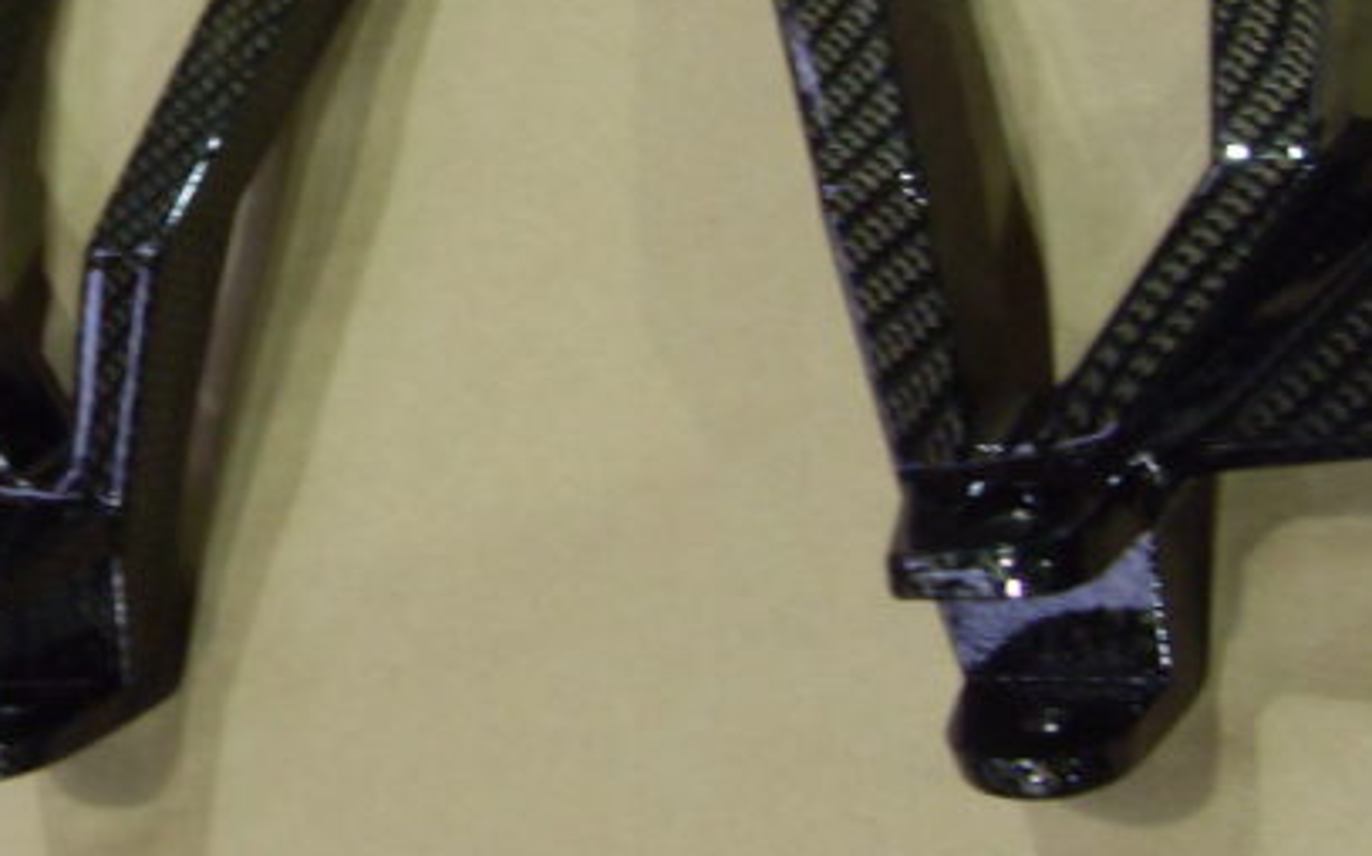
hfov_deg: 28.2
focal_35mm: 73
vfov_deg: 17.6
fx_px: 2728
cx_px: 661
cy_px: 98
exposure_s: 1/30
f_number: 2.8
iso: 200
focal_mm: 6.3
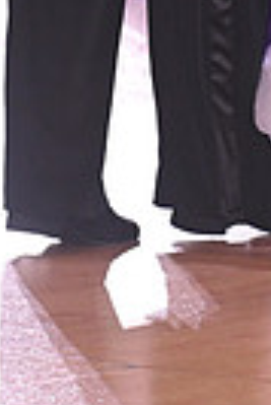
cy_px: -399
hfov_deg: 1.8
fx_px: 8604
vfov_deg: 2.7
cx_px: 327
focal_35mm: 764
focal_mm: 175
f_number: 5
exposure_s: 1/200
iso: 2000
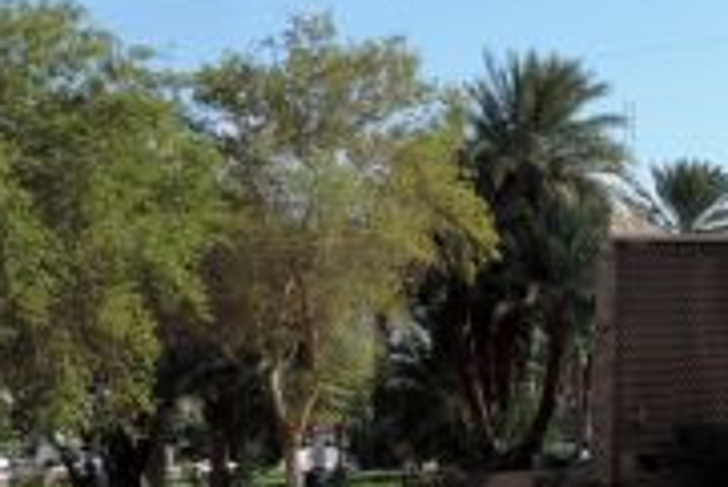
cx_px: 770
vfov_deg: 15.3
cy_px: 481
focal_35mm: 88
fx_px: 1781
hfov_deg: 22.0
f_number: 3.2
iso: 80
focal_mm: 5.8
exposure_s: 1/1000
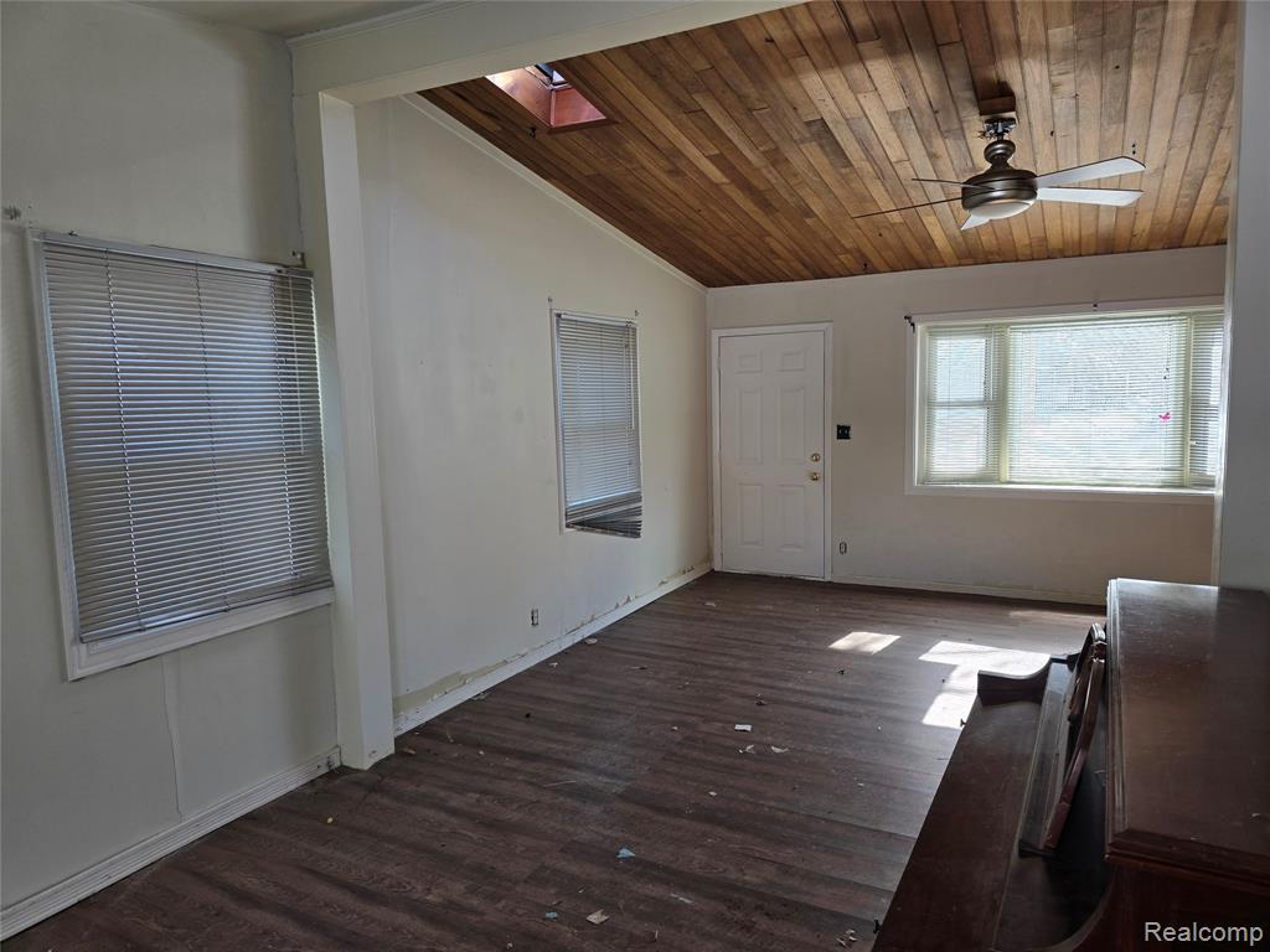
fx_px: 844
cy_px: 476
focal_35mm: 23
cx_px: 635
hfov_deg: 73.9
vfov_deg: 58.9
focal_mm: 6.3
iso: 64
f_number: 1.7
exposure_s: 1/180
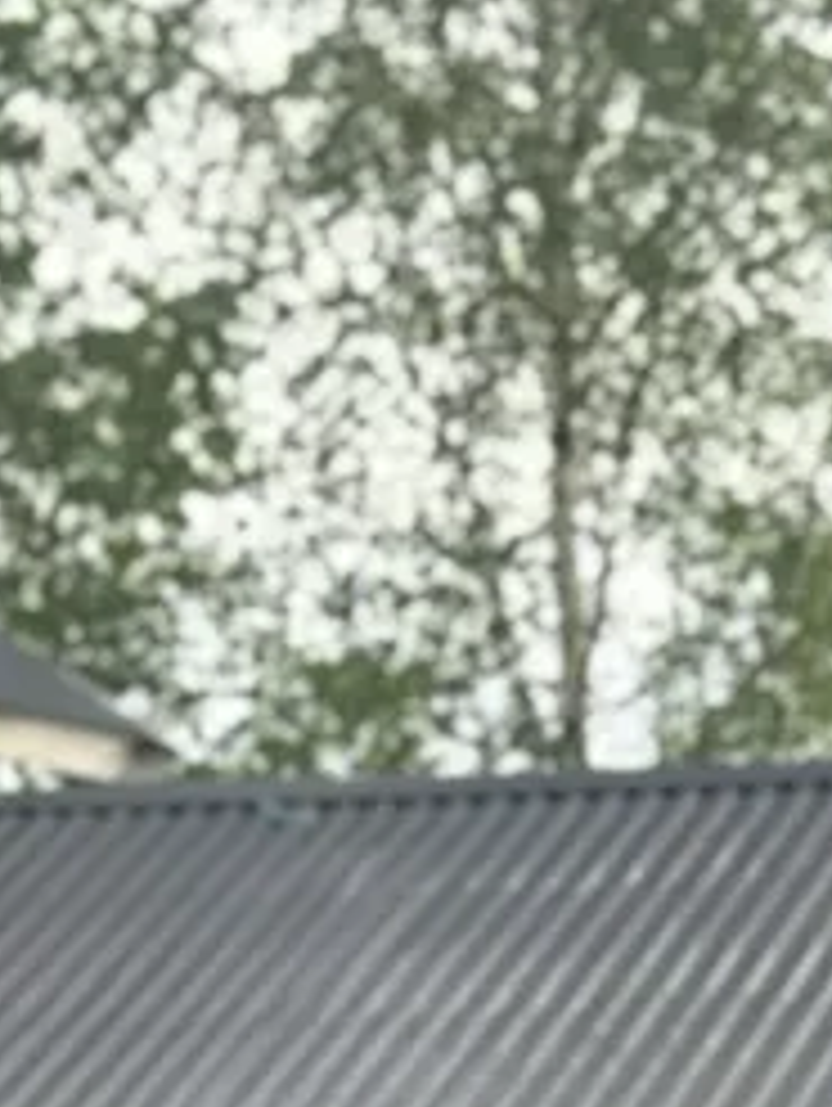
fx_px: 7486
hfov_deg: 6.3
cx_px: 1358
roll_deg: +1.4
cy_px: 2408
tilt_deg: -7.0
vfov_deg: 8.0
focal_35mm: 234
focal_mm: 6.86
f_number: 1.78
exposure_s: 1/773
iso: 80
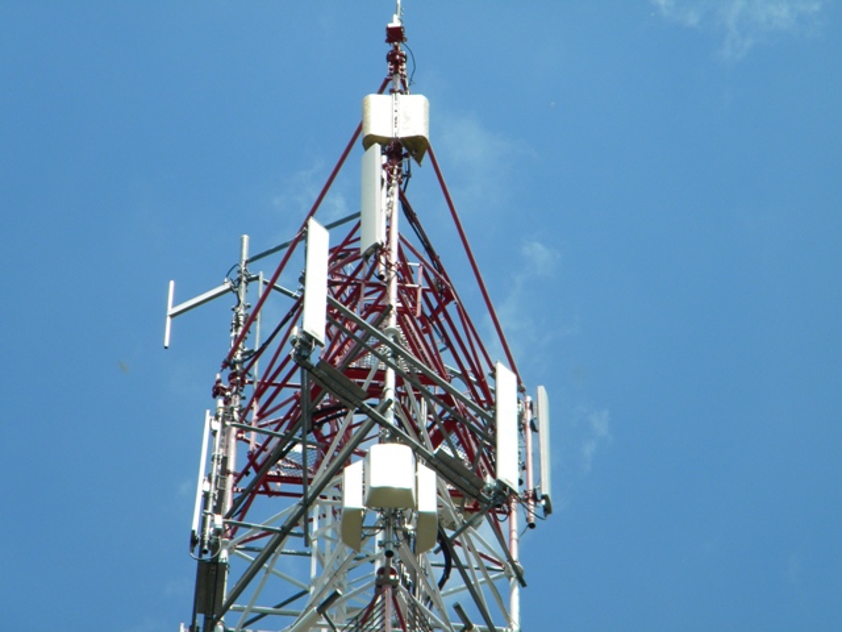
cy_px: 316
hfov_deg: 8.8
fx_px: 5497
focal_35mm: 226
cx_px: 421
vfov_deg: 6.6
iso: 117
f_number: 5.4
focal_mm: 41
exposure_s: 1/500
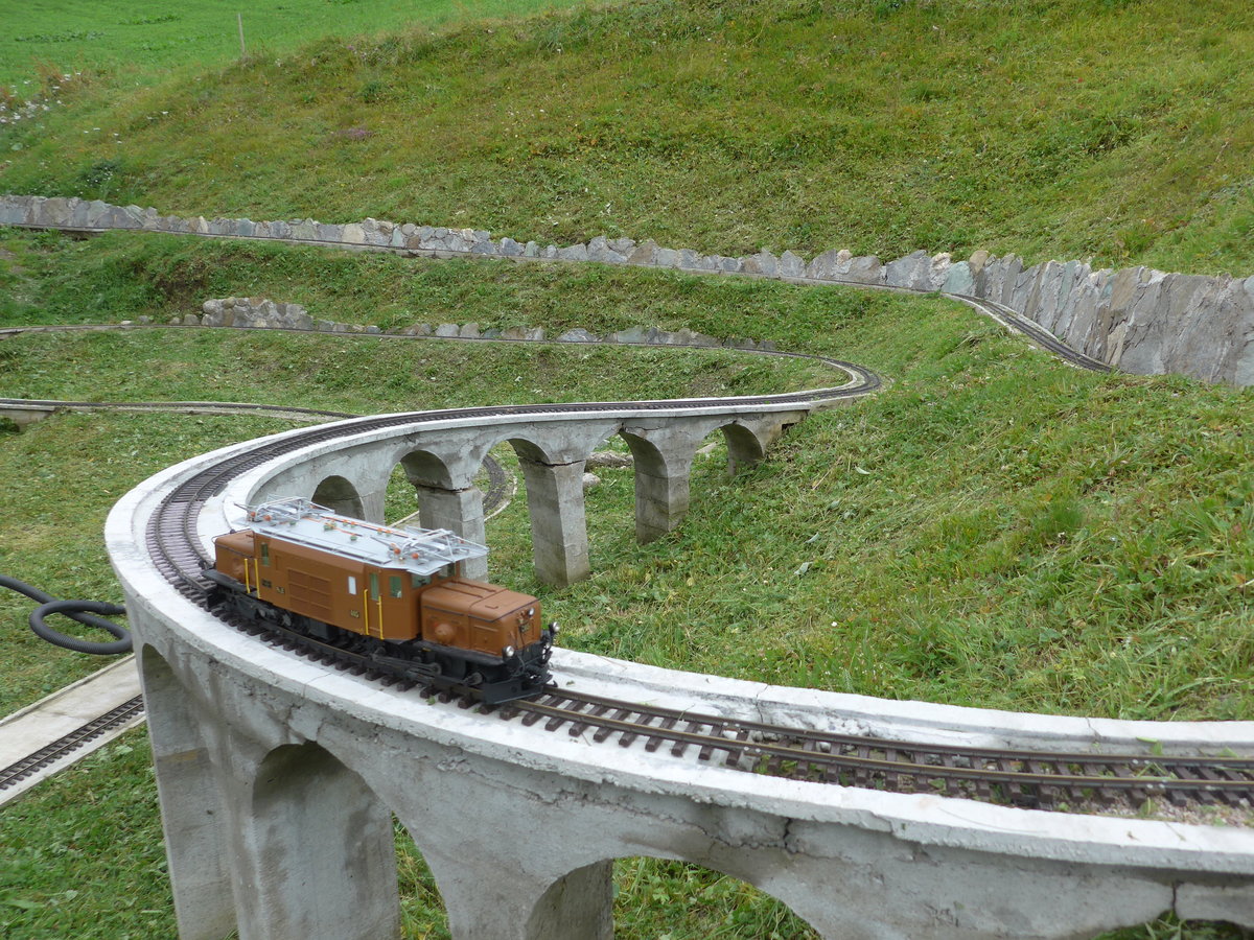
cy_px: 470
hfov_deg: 61.7
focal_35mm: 29
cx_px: 627
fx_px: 1051
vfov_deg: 48.2
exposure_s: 1/640
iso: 80
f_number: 2.8
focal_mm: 6
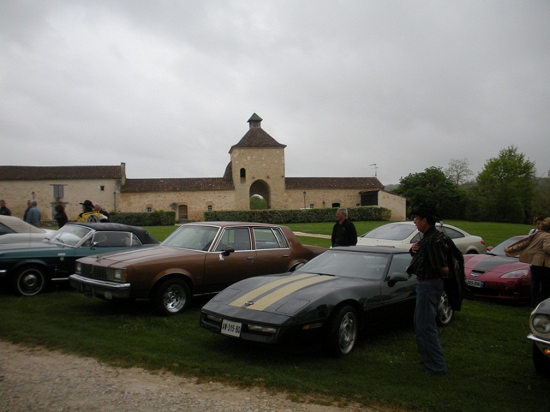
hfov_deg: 52.6
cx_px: 275
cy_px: 206
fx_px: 556
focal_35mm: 35
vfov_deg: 40.7
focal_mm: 6.3
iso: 64
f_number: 3.5
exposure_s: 1/210
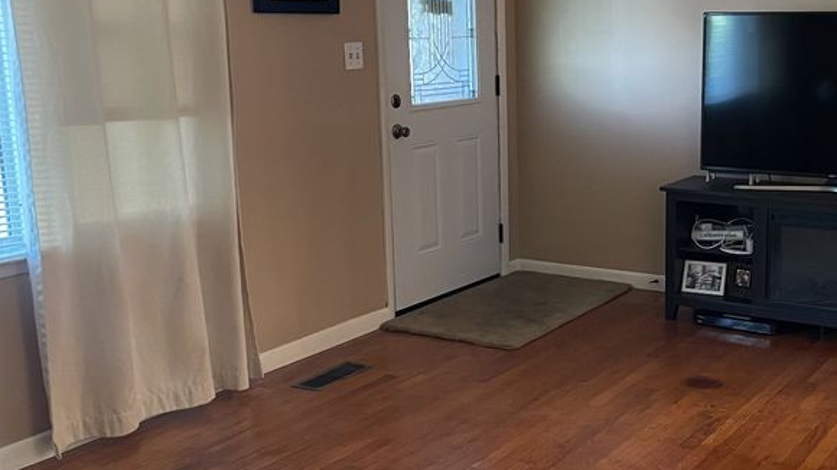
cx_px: 564
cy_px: 238
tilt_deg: -12.6
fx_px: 1109
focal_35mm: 50
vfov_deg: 23.9
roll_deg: +0.9
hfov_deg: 40.8
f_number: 1.6
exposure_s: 1/40
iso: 400
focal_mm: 4.2
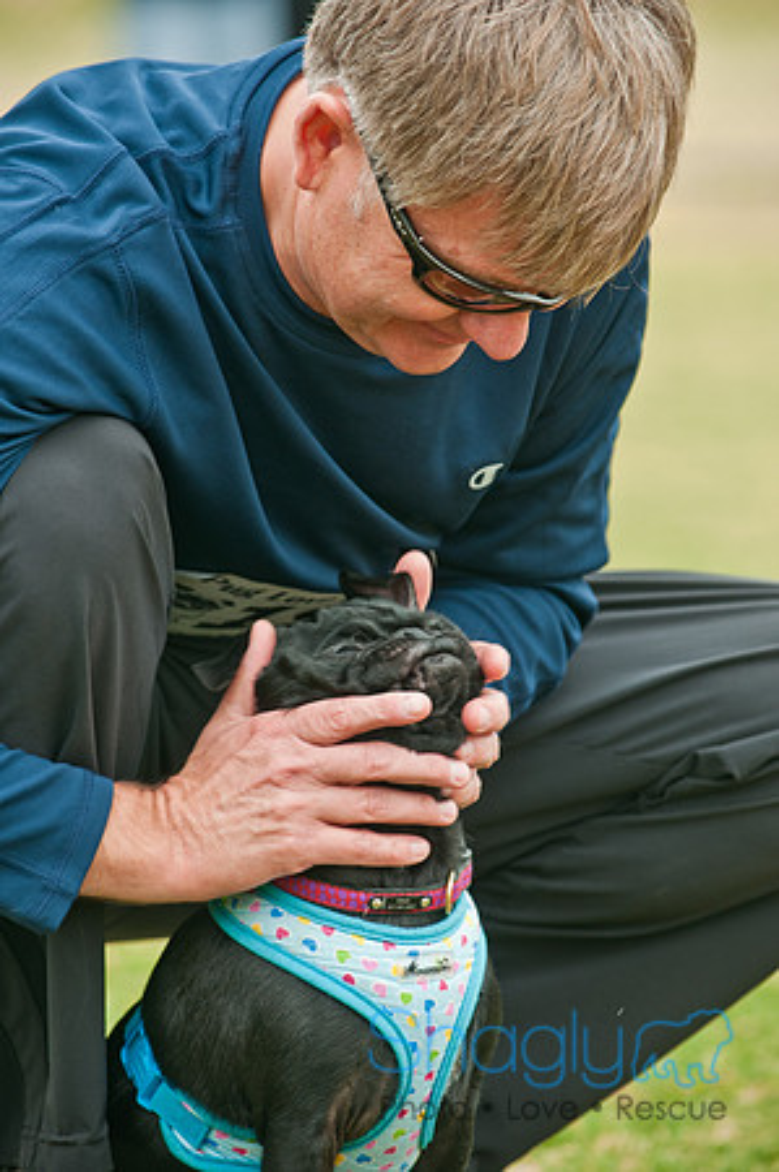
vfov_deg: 6.9
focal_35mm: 300
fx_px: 9759
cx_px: 390
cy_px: 586
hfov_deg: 4.6
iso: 200
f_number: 5
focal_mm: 200
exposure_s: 1/160
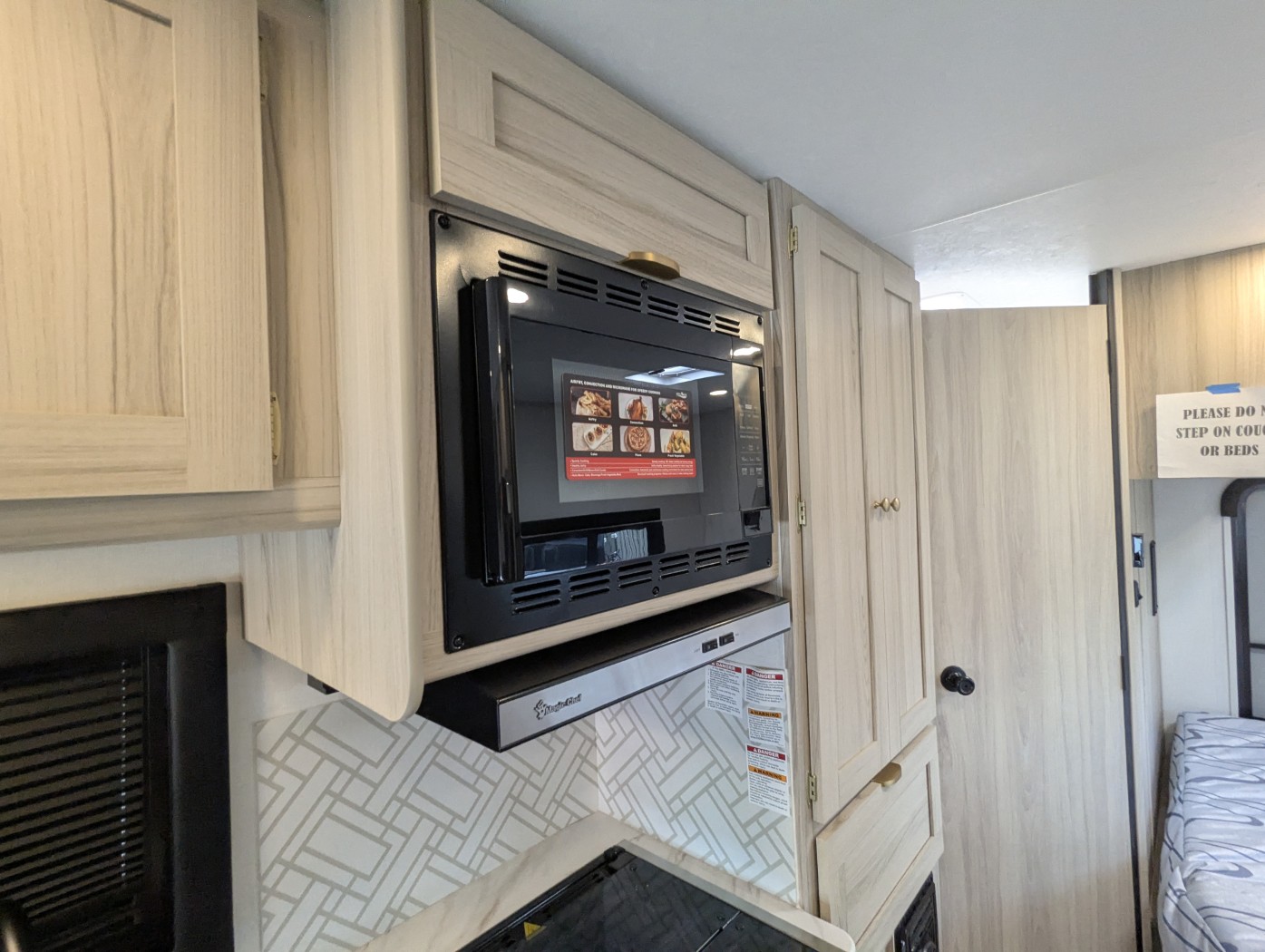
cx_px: 632
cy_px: 476
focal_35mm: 16
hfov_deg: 94.4
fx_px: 585
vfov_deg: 78.2
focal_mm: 2.35
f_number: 2.2
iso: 446
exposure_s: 1/110
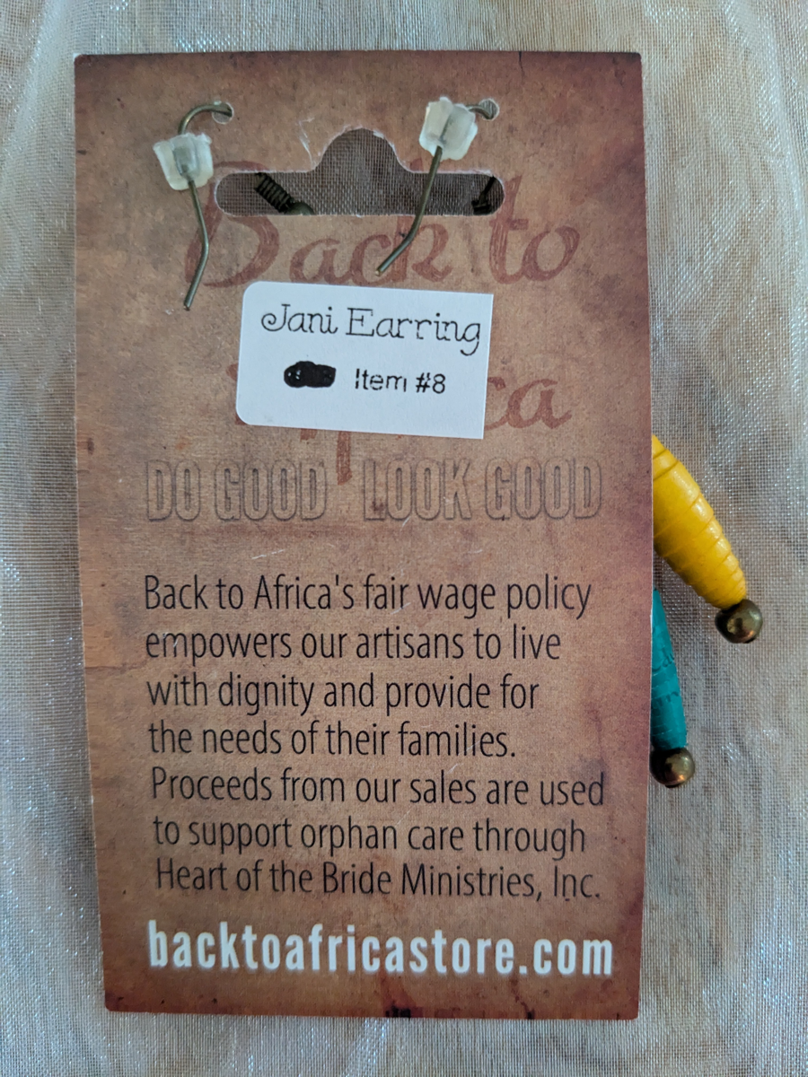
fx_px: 840
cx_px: 404
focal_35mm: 27
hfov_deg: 51.4
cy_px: 538
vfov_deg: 65.3
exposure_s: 1/30
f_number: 1.73
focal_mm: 4.38
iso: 870
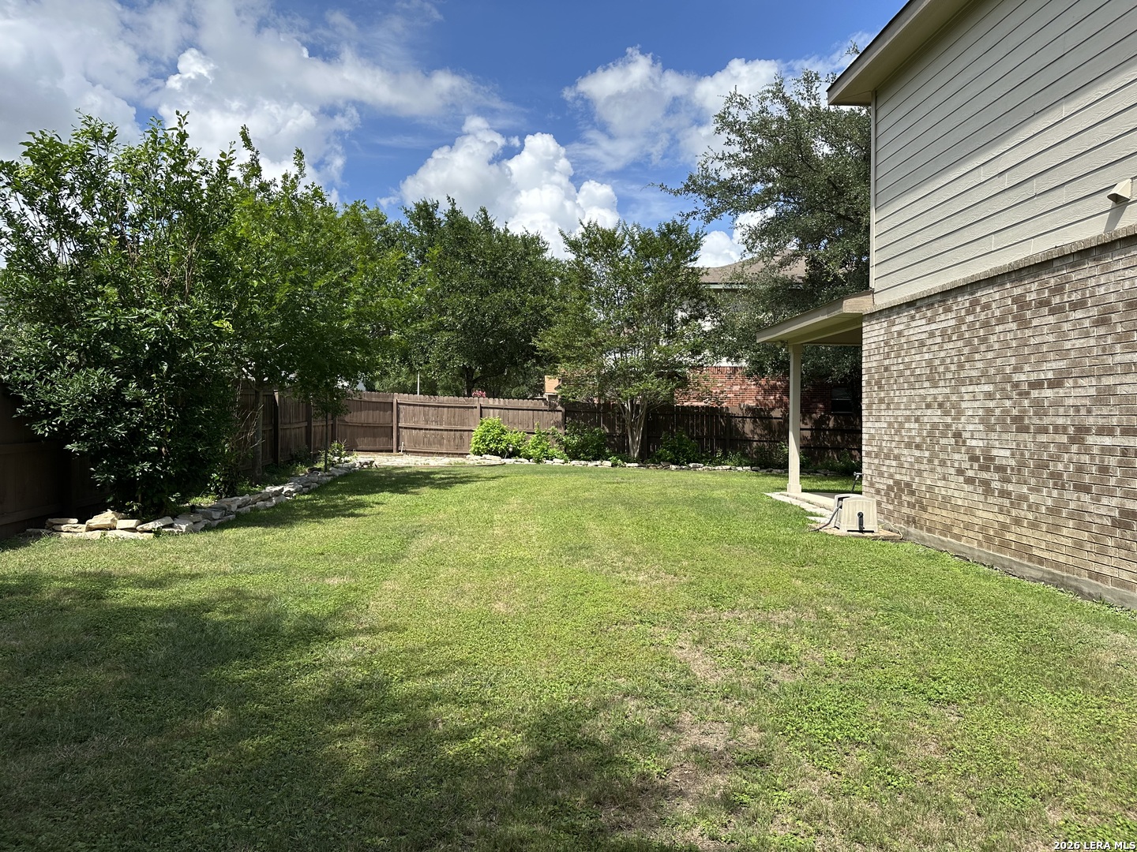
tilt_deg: +1.1
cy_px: 426
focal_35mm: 24
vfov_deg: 56.8
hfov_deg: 71.6
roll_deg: -0.7
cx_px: 568
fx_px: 788
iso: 80
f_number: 1.78
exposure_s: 1/3356
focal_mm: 6.86
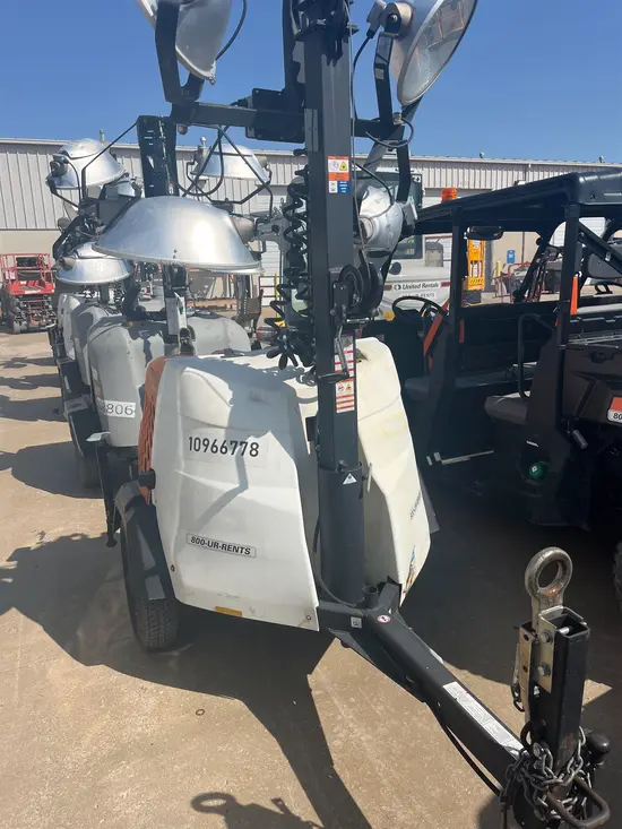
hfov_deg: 53.1
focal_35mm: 26
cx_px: 311
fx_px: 623
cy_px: 414
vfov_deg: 67.3
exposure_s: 1/5076
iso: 50
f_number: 1.6
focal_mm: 5.1
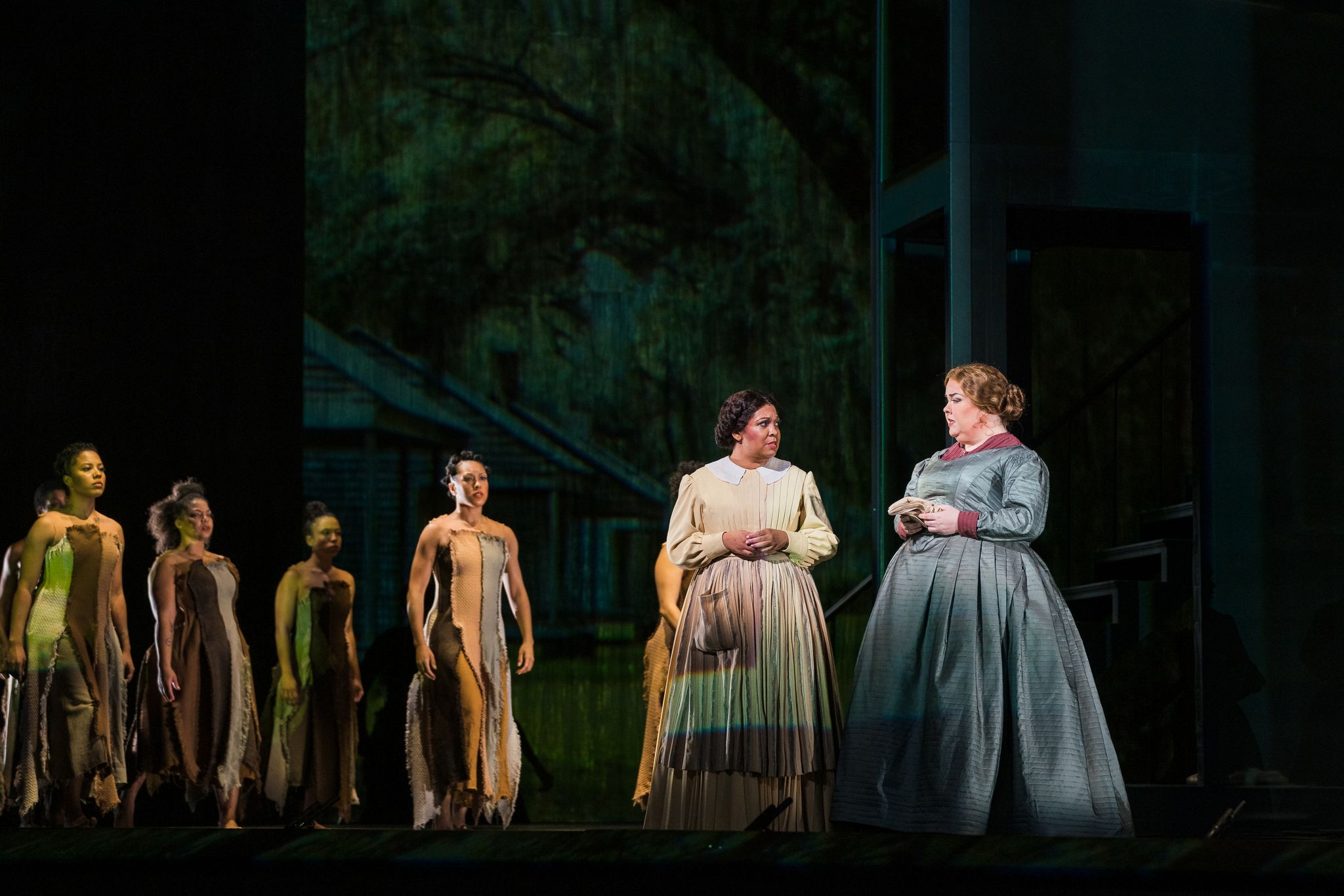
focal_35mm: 97
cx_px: 672
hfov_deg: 21.0
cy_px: 448
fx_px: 3618
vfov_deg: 14.1
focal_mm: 96
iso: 1250
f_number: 2.8
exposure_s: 1/200
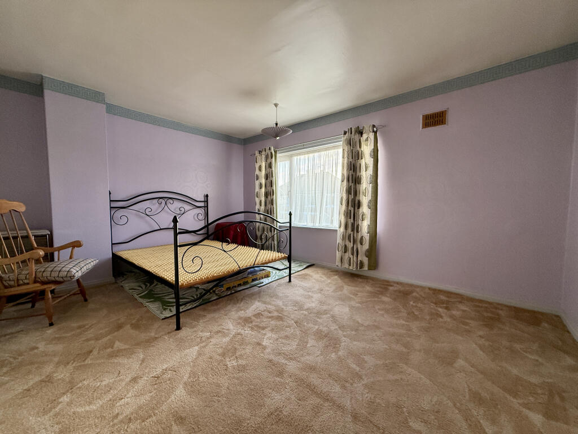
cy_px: 217
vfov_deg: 85.7
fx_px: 234
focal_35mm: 14
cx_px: 289
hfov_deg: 102.1
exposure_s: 1/99
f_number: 2.2
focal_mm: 2.22
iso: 200
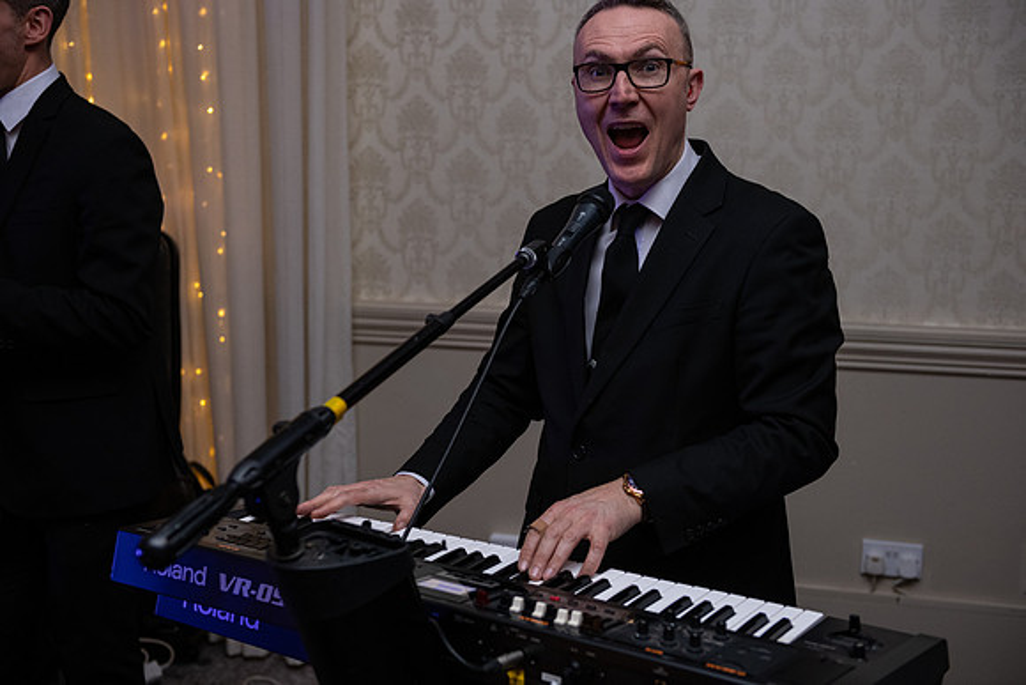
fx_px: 1368
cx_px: 513
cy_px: 342
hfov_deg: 41.1
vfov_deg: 28.1
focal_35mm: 48
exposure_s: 1/160
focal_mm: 48
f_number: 3.5
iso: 1000
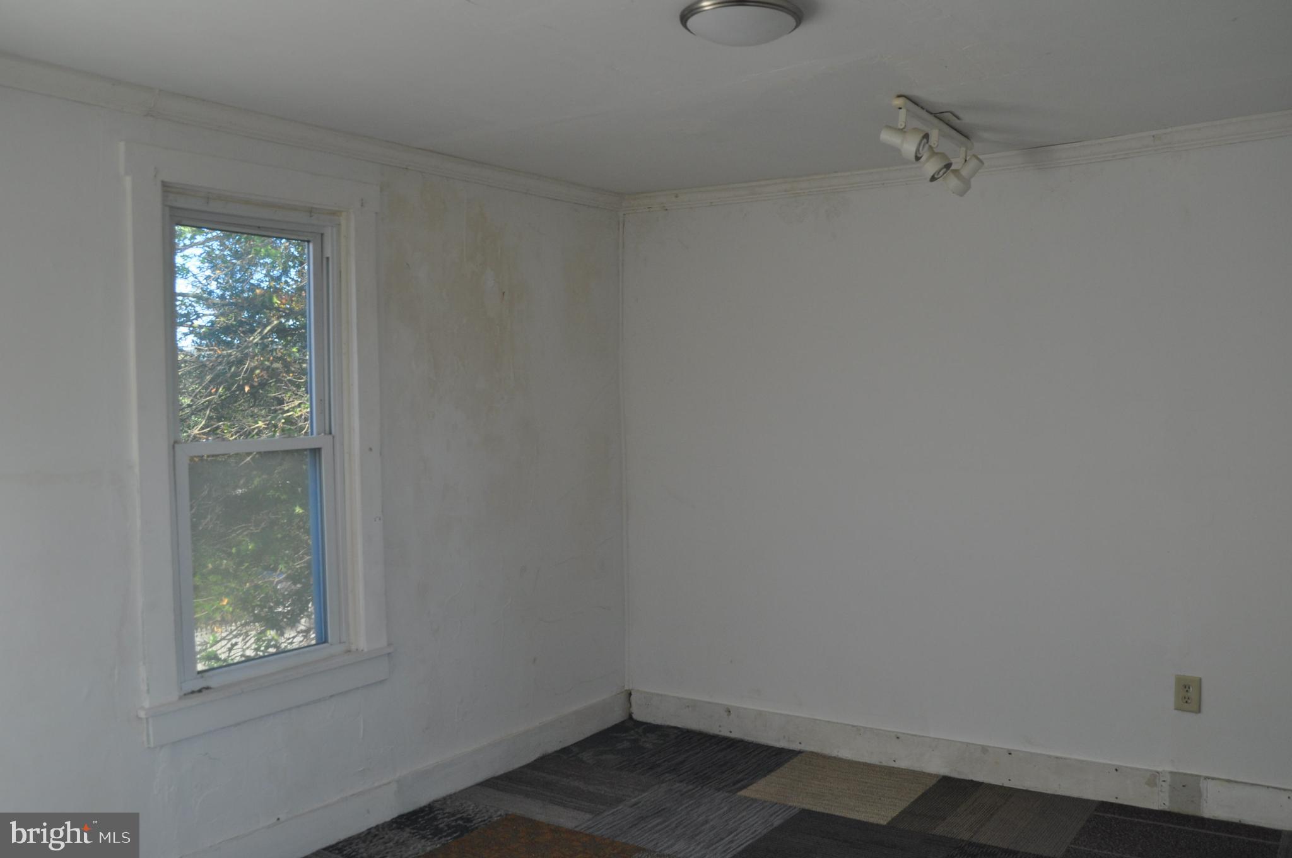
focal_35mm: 30
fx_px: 1075
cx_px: 646
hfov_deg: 62.0
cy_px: 429
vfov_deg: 43.5
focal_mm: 20
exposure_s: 1/125
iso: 400
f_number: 5.6
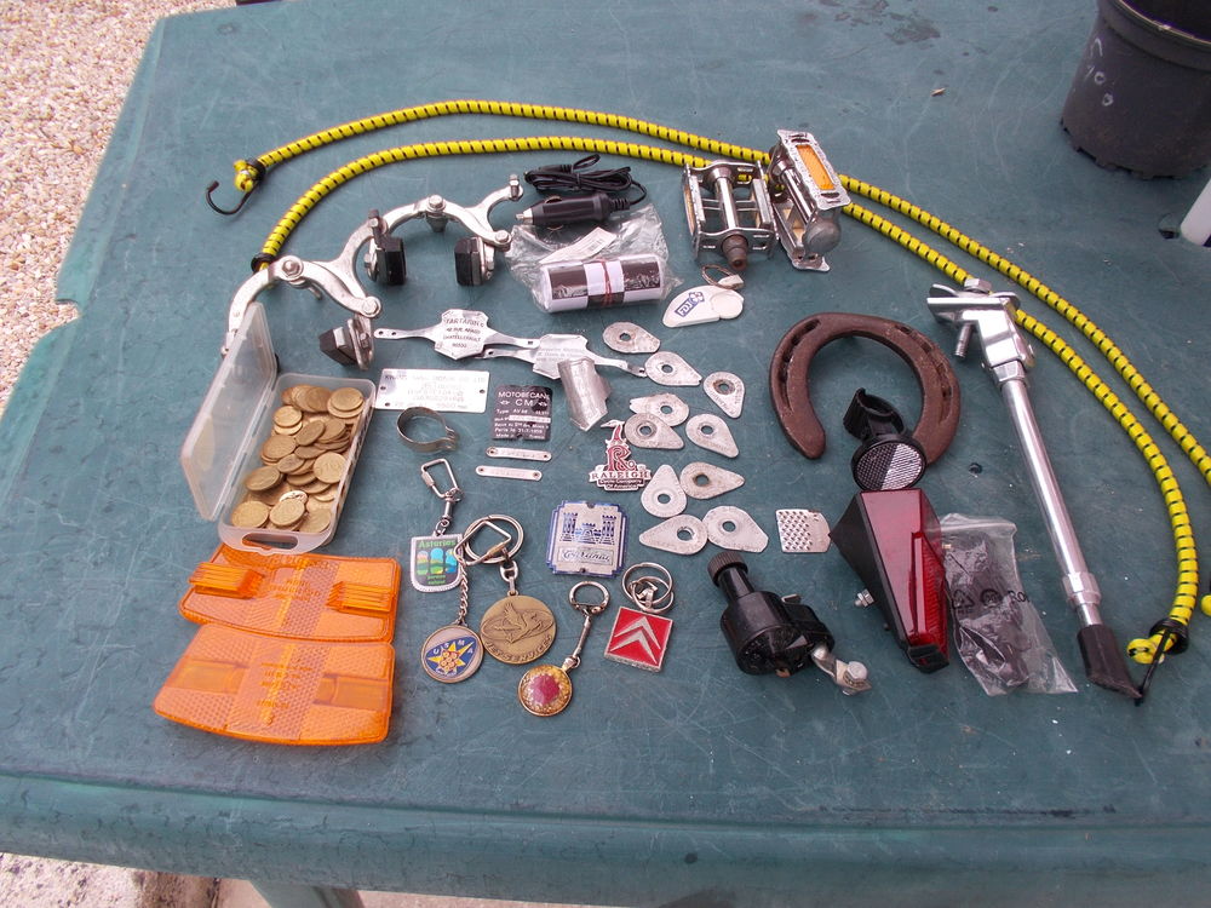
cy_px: 454
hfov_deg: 67.3
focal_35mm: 26
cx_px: 606
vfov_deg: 53.1
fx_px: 910
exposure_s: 1/100
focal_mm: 4.6
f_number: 3.2
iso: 80
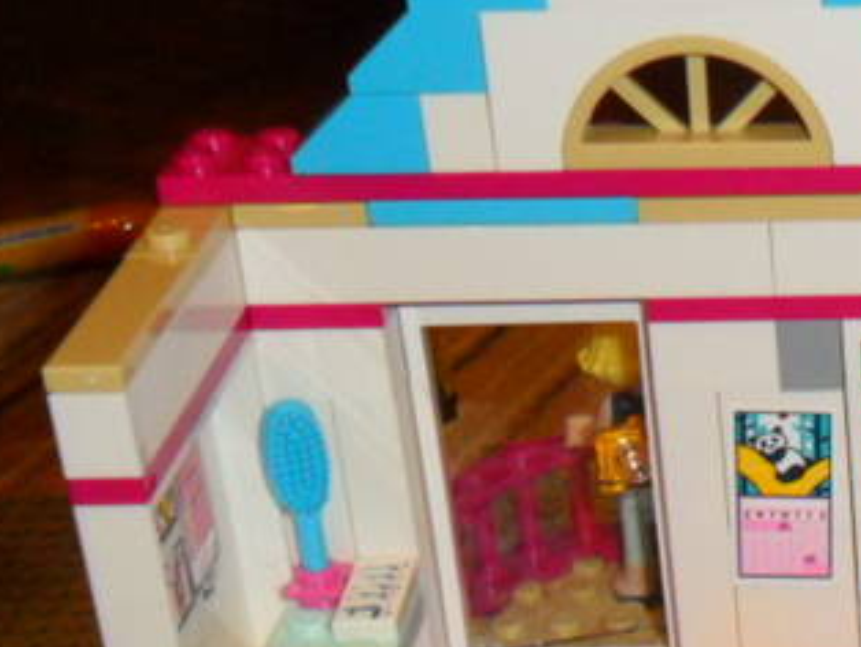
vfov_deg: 13.8
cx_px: 1171
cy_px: 659
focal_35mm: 106
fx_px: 2639
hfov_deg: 17.2
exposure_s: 1/45
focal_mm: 6.6
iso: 200
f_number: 4
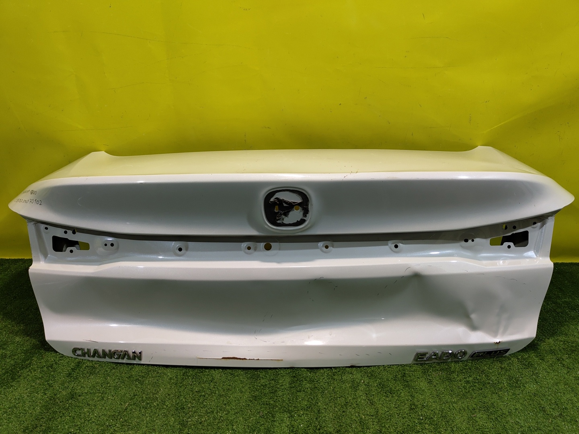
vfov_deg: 56.8
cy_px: 217
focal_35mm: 24
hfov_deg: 71.6
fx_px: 401
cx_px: 290
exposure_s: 1/50
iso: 102
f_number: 1.88
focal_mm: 5.59
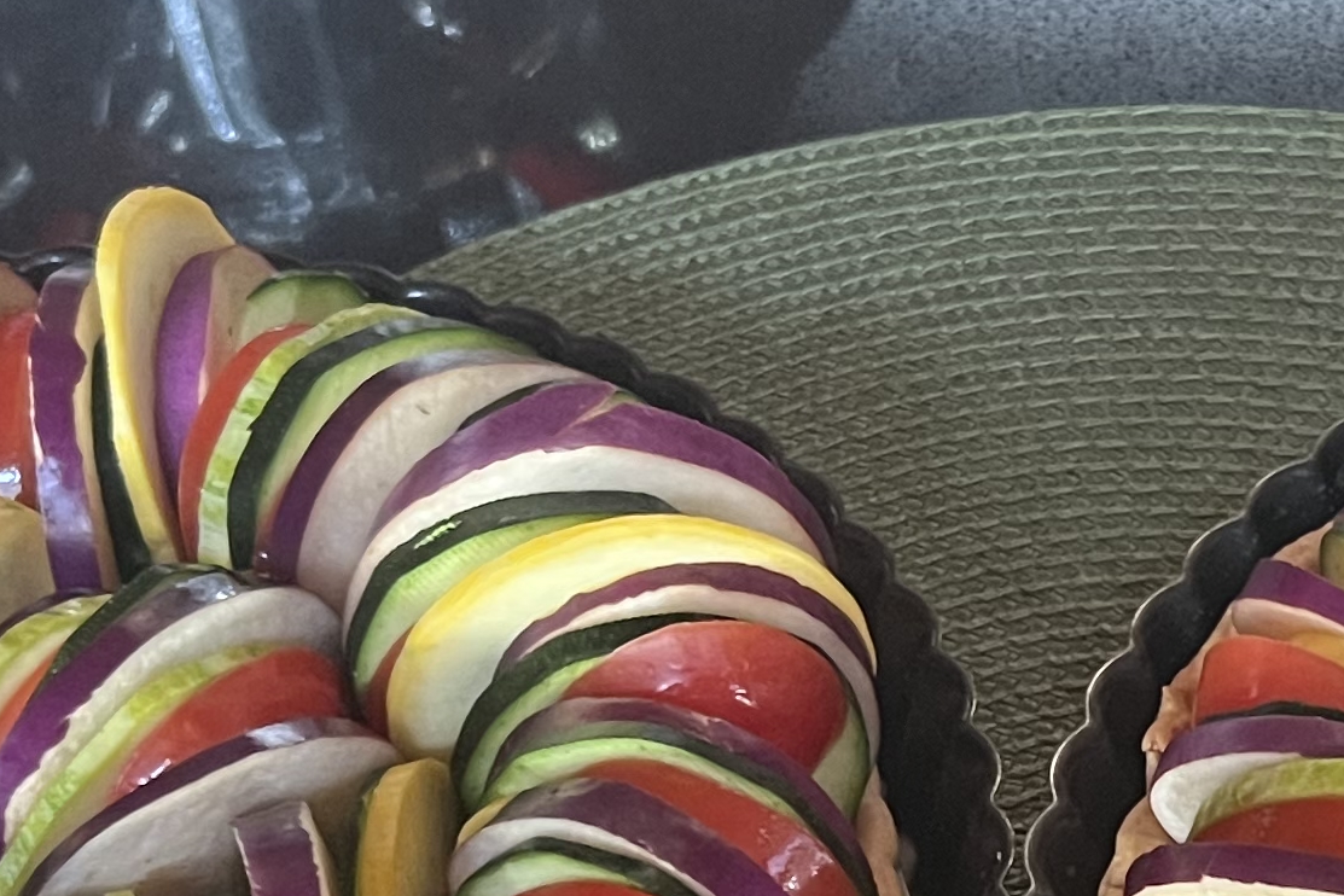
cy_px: 961
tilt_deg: -48.5
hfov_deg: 20.4
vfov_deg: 13.7
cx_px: 1232
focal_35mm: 98
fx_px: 3658
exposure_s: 1/51
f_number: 1.5
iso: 500
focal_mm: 5.7
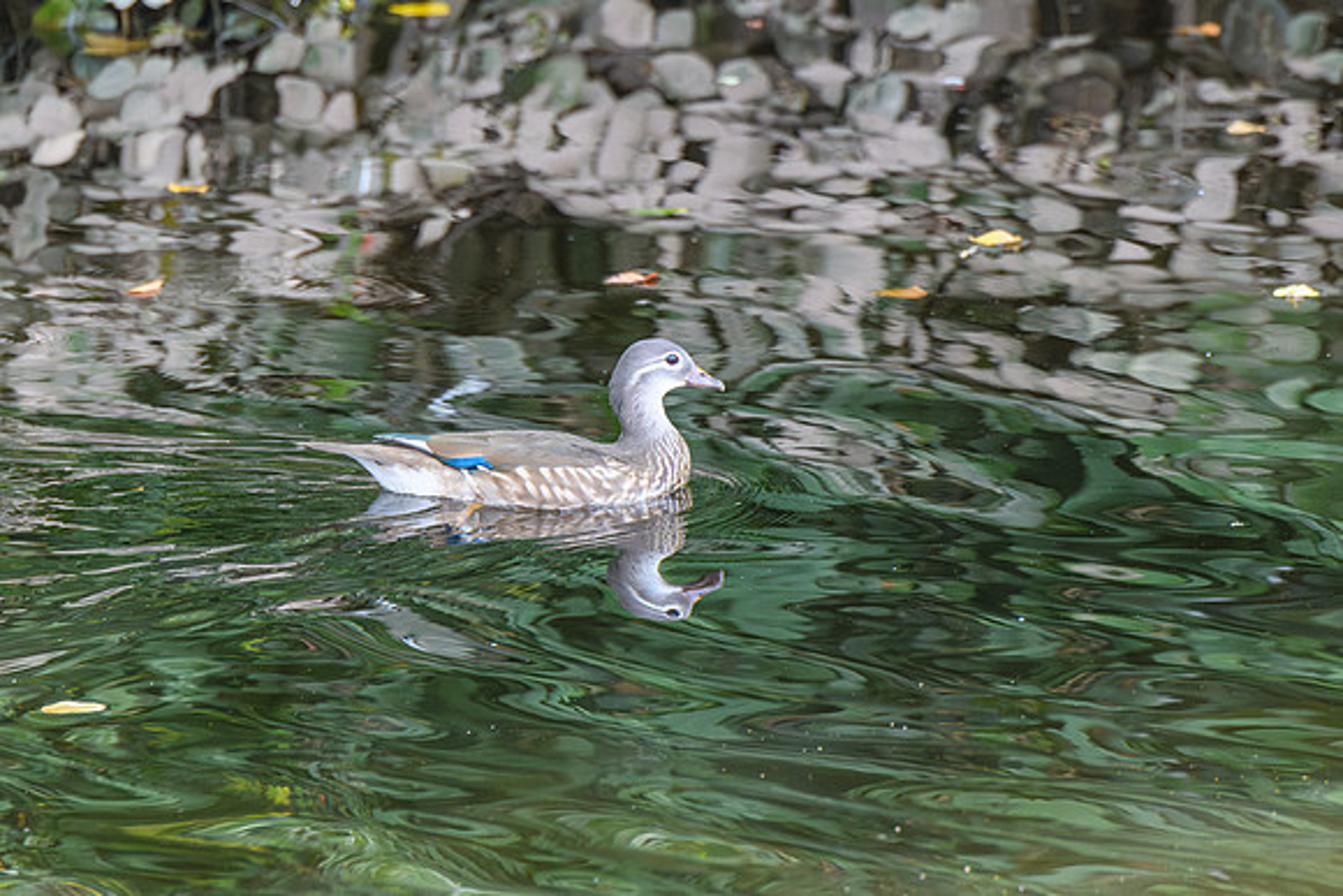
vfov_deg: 2.5
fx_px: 20934
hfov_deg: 3.7
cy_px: 316
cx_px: 844
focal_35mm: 561
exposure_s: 1/1250
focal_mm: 400
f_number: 8
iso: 6400
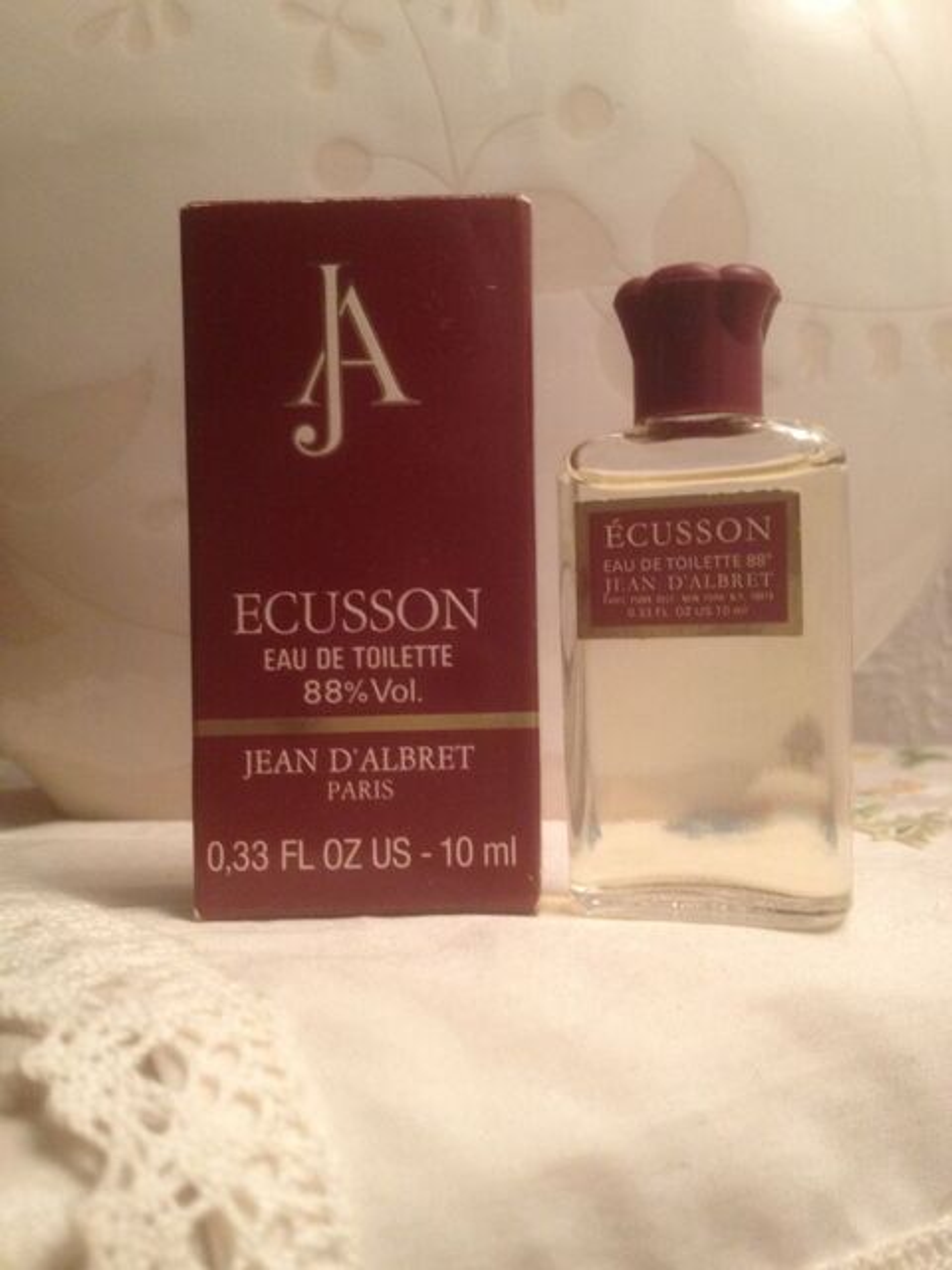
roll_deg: +0.8
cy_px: 635
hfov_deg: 40.7
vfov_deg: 52.6
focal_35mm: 35
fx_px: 1283
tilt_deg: +1.0
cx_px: 476
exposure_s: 1/20
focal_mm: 4.28
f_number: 2.4
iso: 200
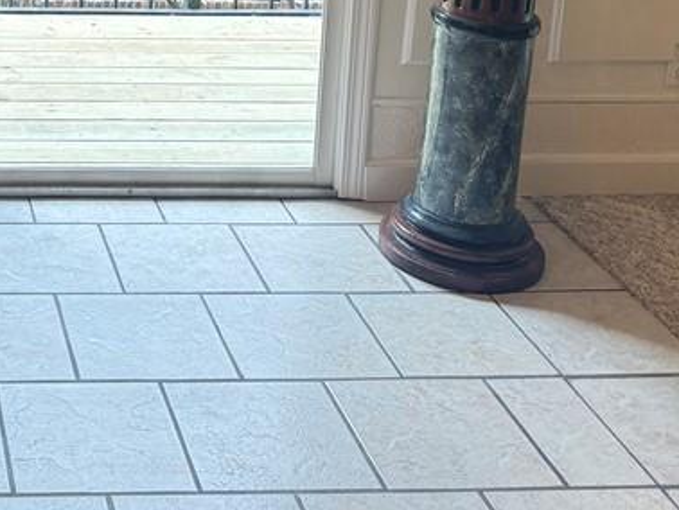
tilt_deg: -9.7
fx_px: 1276
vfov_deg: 20.7
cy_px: -149
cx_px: -65
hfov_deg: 27.3
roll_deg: -0.6
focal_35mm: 65
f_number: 1.78
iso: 160
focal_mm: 6.76
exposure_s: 1/131
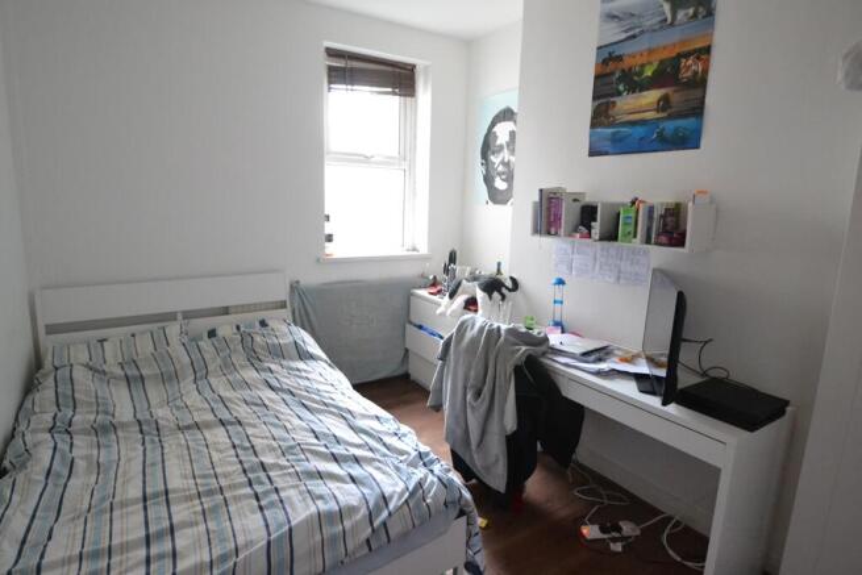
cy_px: 288
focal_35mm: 18
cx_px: 431
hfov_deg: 90.0
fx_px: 431
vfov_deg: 67.4
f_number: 3.8
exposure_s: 1/60
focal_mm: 12
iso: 3200
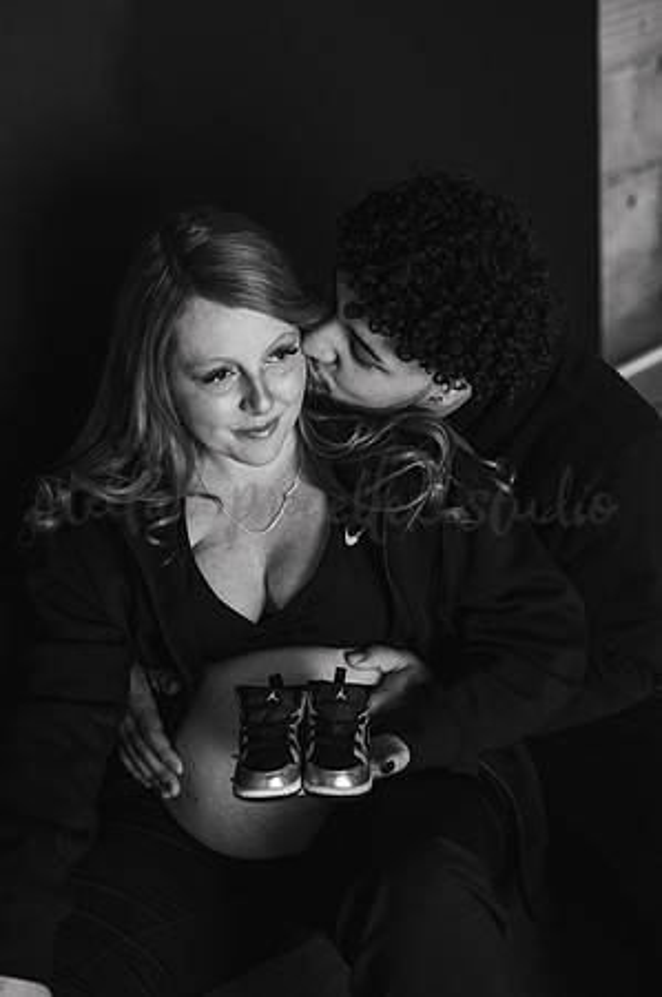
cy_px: 498
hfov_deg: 26.9
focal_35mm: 50
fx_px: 1382
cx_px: 331
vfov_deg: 39.6
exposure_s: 1/160
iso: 200
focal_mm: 50
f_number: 2.5
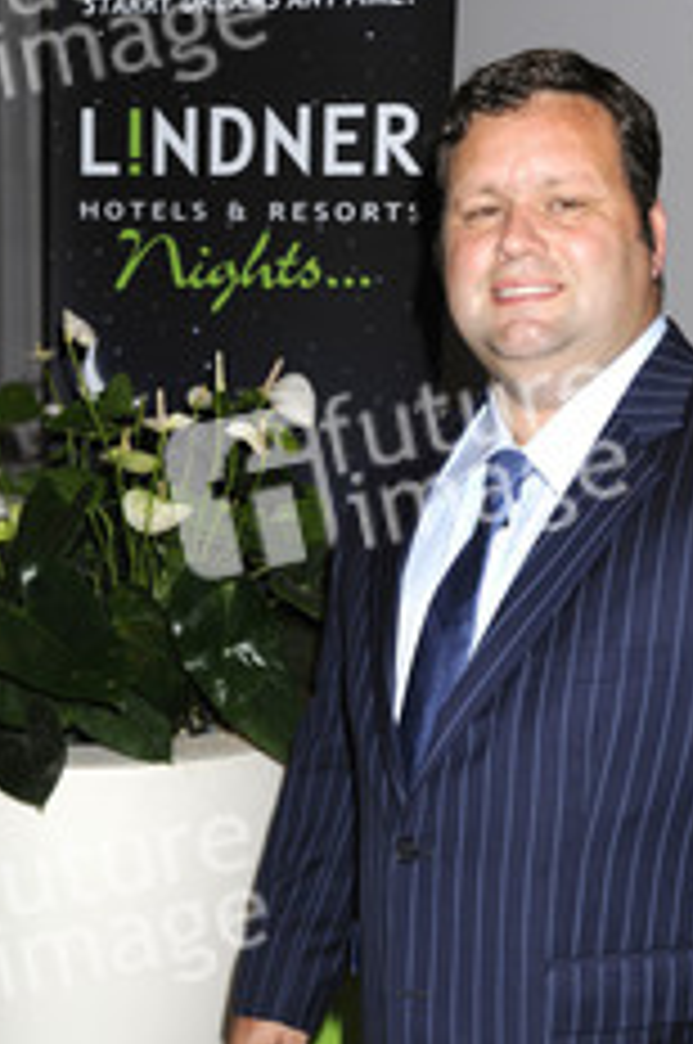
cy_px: 698
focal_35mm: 62
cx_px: 526
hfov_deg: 21.6
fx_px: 1795
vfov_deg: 32.2
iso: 640
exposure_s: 1/160
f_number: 5.6
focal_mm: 36
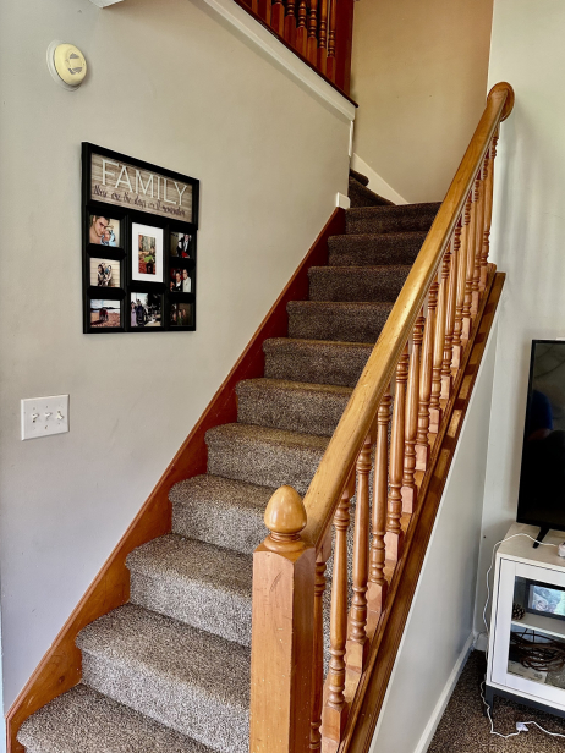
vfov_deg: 67.3
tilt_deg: -6.6
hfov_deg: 53.0
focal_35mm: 26
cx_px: 265
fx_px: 566
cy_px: 397
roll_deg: -3.4
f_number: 1.78
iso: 400
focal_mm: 6.86
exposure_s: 1/60
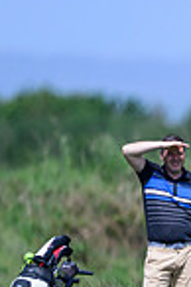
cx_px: 431
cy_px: 264
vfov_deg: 0.9
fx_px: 17804
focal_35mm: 2232
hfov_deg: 0.6
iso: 500
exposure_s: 1/4000
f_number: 4.5
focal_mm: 560
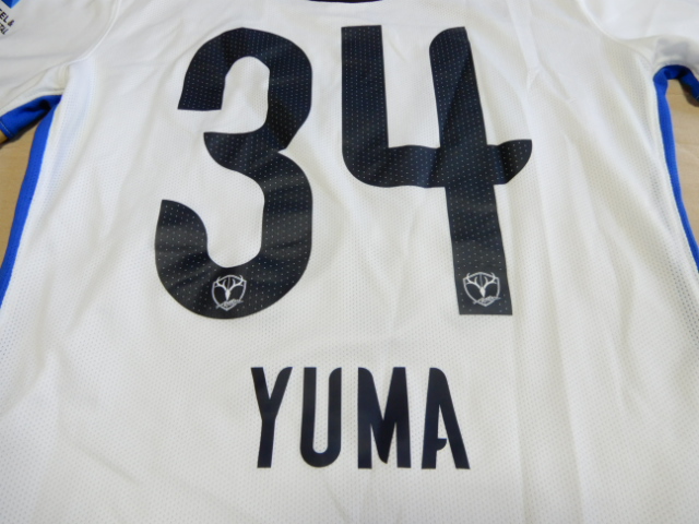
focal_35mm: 24
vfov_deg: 56.8
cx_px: 350
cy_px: 262
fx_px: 485
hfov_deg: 71.6
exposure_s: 1/30
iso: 250
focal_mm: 4.3
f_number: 3.4
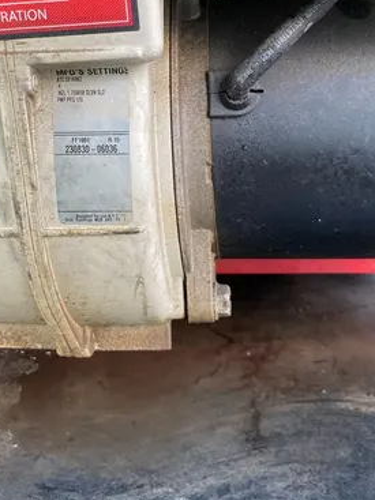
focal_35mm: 52
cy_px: 111
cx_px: 140
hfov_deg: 27.9
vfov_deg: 35.8
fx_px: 752
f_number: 1.8
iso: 80
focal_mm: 4.25
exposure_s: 1/121
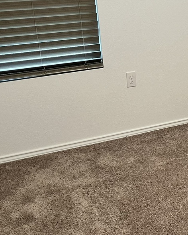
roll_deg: +0.9
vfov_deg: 30.4
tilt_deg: -24.9
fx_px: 431
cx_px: 188
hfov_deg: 23.6
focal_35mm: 62
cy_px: 136
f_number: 1.6
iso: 200
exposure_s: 1/60
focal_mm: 5.1
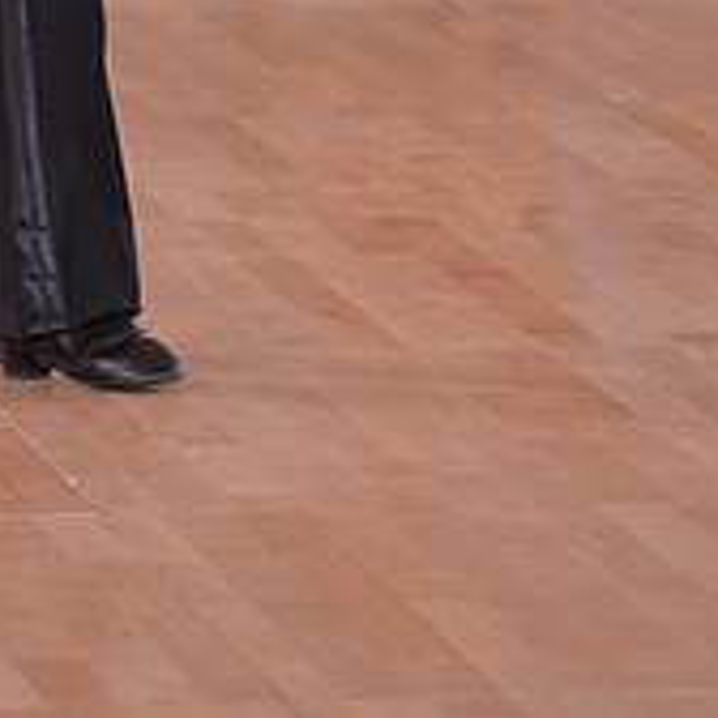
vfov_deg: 3.1
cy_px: -517
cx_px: 24
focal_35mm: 557
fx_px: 13071
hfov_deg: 3.1
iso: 2000
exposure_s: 1/250
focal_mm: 190
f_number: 5.6
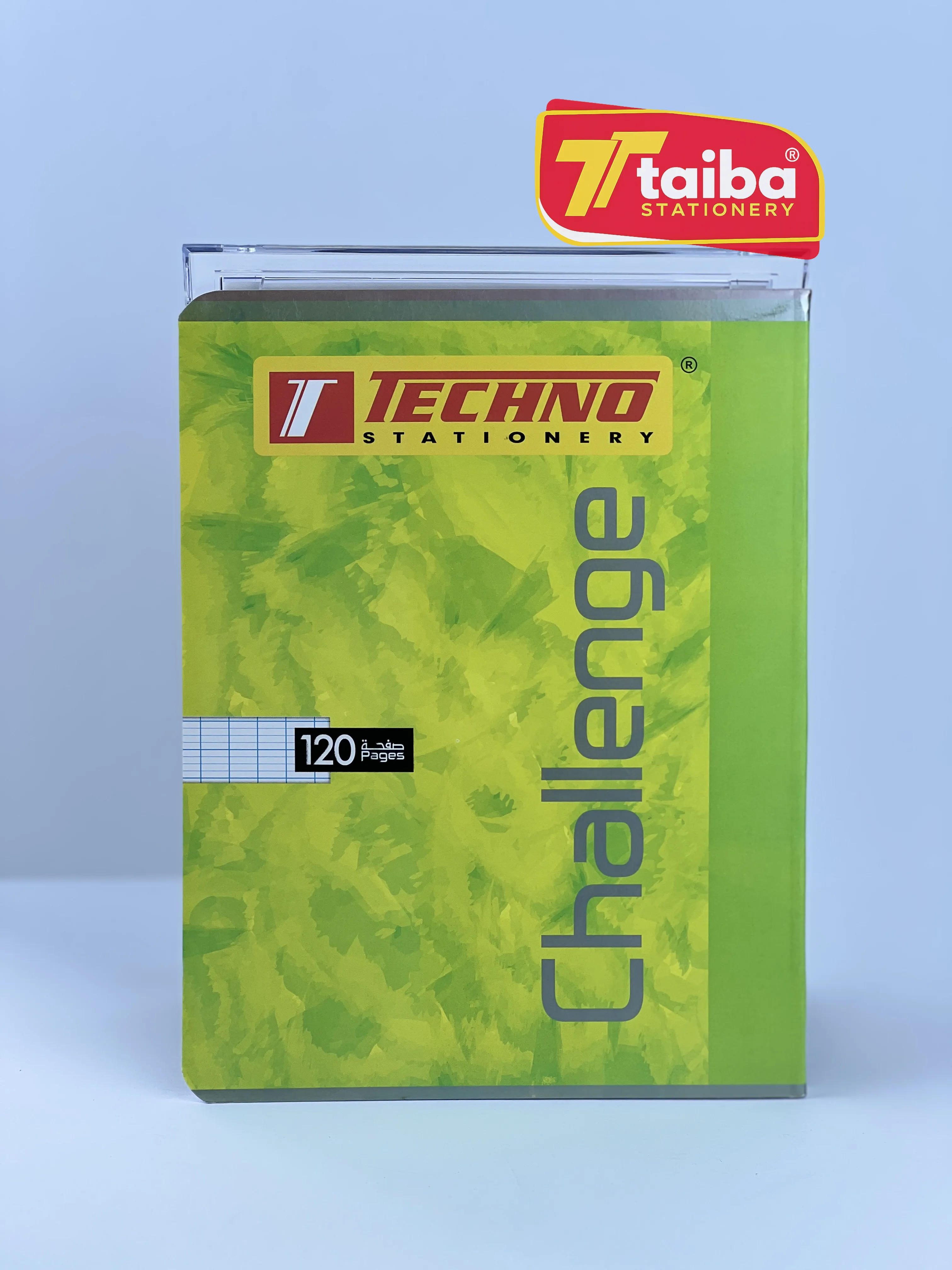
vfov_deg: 25.3
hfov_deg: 19.1
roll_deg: -0.8
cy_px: 635
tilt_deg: -10.5
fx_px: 2824
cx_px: 476
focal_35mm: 77
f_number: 2.8
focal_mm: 9
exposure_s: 1/274
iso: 25
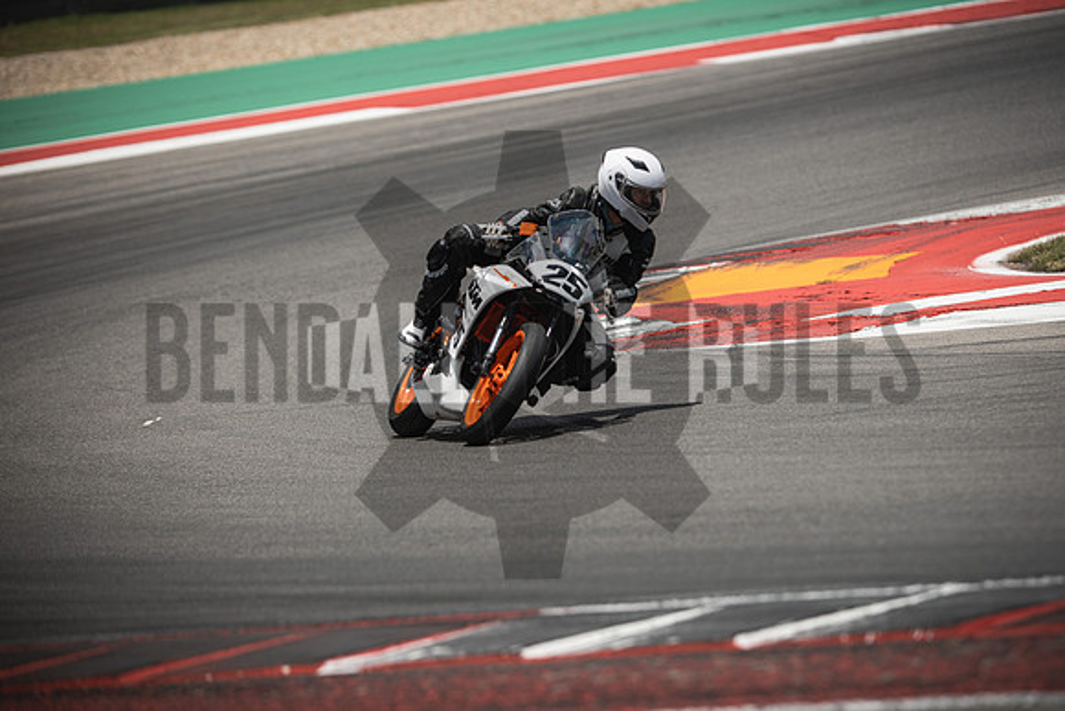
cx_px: 532
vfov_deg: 4.6
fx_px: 8877
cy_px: 356
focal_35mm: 300
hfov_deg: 6.9
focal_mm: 200
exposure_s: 1/2000
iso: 125
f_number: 2.8
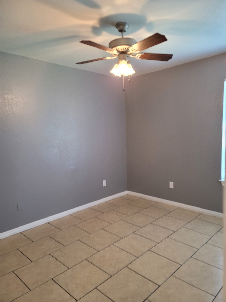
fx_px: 218
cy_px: 151
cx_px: 113
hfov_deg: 54.9
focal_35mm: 25
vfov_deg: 69.4
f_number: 1.8
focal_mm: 7
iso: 200
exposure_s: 1/40
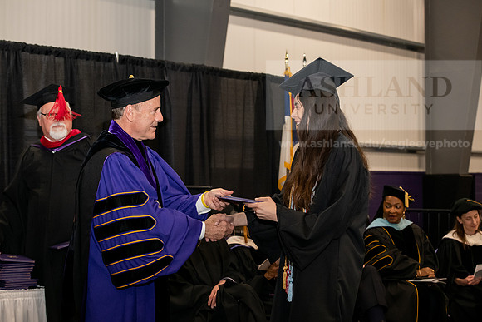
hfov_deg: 28.8
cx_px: 241
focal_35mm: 70
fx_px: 937
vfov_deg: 19.5
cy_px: 161
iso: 2500
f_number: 5.6
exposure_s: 1/200
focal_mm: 70
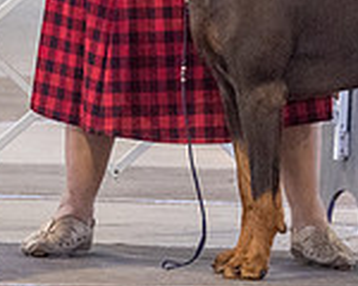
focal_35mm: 568
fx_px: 6018
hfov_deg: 3.4
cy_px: -191
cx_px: 273
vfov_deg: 2.7
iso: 6400
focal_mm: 134
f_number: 3.5
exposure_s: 1/320
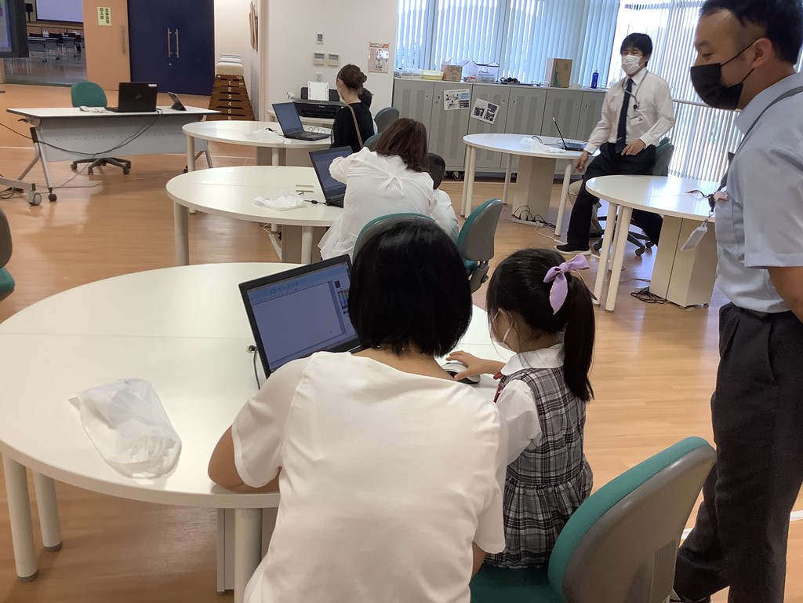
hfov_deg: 58.4
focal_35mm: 31
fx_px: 719
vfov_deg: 45.4
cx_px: 402
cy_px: 302
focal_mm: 3.3
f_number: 2.4
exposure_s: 1/120
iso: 80
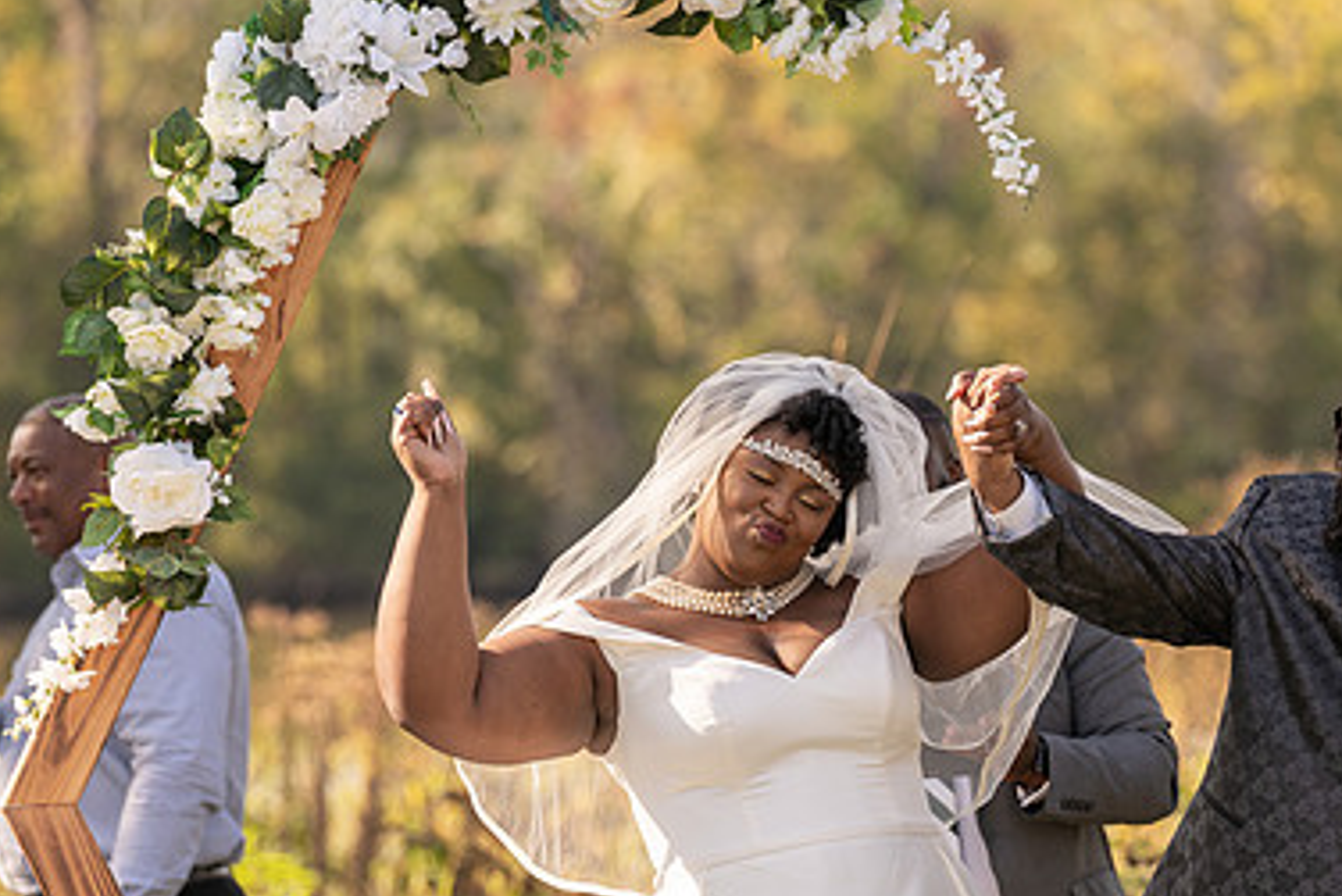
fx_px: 10106
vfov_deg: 5.1
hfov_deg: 7.6
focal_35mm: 271
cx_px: 982
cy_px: 668
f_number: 4
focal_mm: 170
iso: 100
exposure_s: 1/500
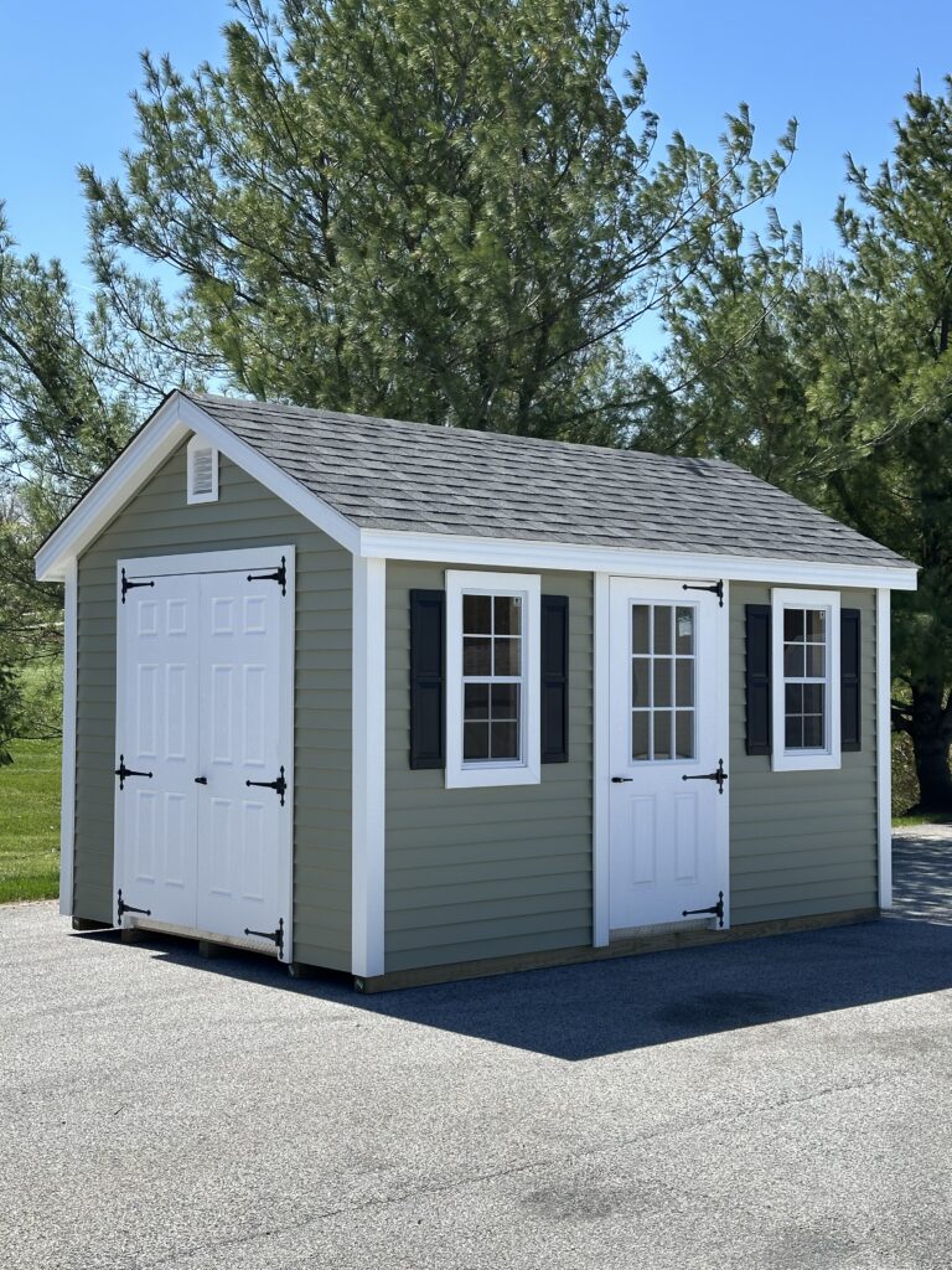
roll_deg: +1.5
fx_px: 1760
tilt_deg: -0.3
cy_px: 635
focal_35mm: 48
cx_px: 476
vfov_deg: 39.7
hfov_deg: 30.3
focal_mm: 6.86
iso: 64
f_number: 1.78
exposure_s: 1/3257
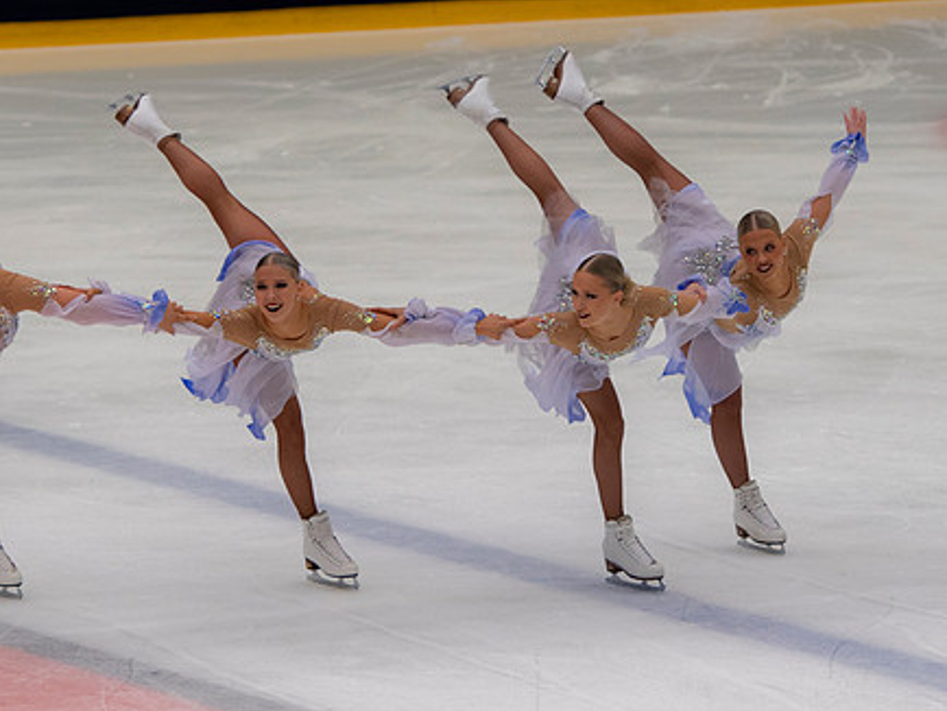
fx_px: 8650
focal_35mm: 316
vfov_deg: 4.7
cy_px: 342
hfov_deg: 6.3
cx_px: 410
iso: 500
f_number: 3.5
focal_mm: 122
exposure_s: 1/400
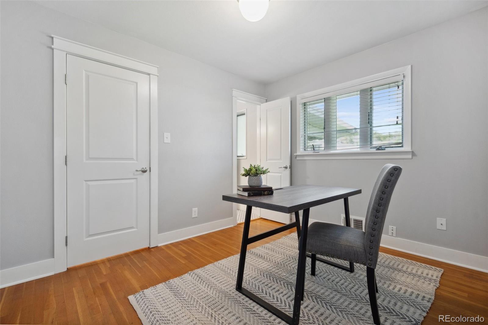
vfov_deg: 77.3
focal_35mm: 15
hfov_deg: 100.4
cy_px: 162
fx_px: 203
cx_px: 244
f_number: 8
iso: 400
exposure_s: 1/10
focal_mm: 10
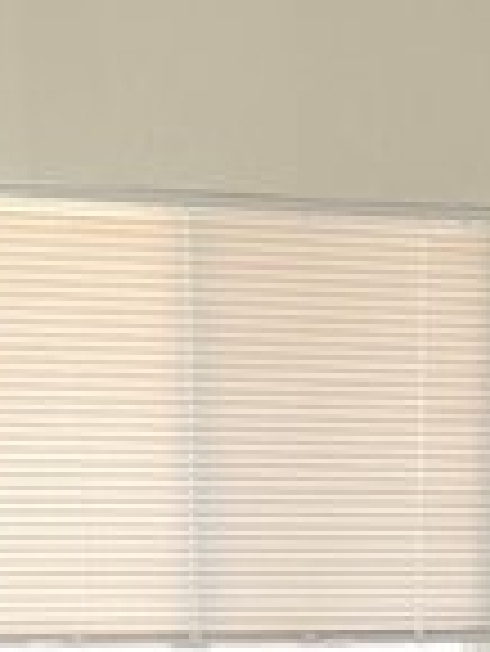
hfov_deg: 15.7
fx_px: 1734
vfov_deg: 19.2
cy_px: 917
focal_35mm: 92
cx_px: 512
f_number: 1.9
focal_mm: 2.2
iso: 80
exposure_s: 1/120
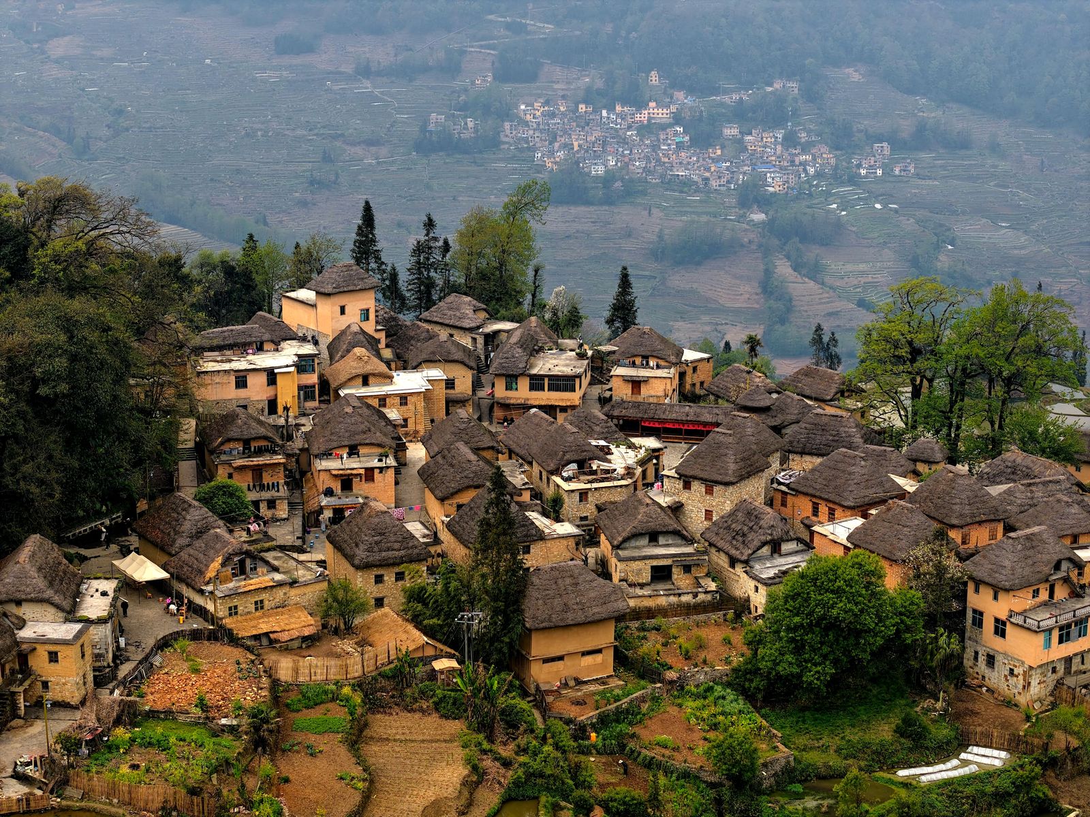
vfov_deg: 21.0
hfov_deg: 27.8
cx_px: 545
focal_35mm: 70
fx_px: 2204
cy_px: 408
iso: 100
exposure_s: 1/1250
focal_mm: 19.35
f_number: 2.8
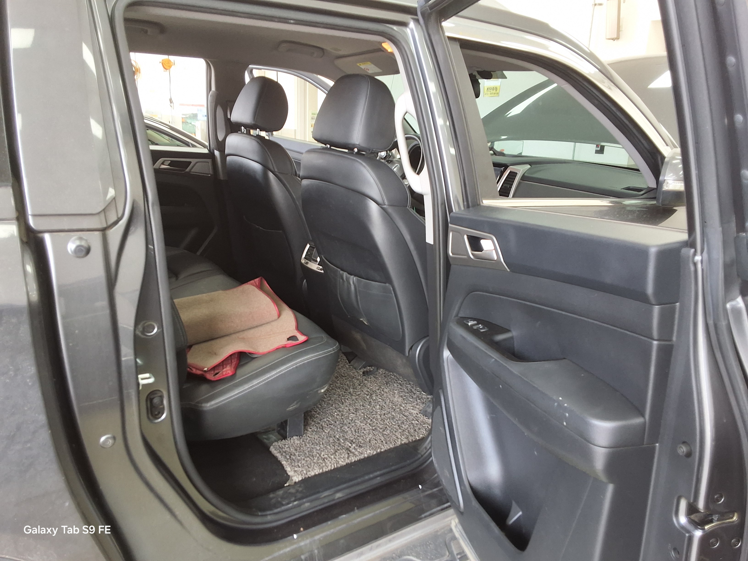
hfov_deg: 63.4
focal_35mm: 28
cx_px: 374
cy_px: 280
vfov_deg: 49.7
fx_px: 605
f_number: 1.9
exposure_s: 1/60
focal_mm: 2.91
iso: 64
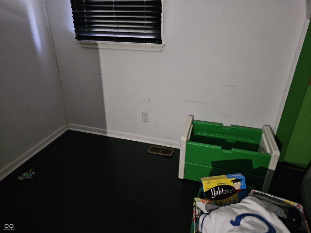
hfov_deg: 73.9
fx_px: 207
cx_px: 156
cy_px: 116
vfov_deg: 58.9
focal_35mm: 23
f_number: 1.7
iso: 1600
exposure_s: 1/24
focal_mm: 6.3
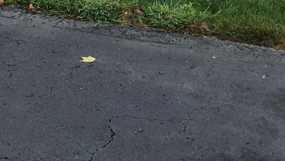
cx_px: 96
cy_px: -190
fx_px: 846
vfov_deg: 9.8
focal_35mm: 112
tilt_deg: -11.4
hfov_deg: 19.1
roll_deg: +1.8
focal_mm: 4.15
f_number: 2.2
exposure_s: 1/545
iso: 25
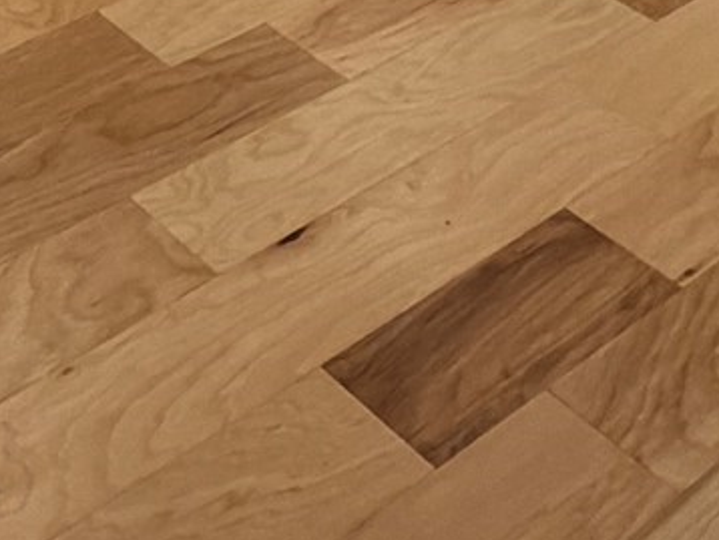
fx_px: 1663
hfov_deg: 21.0
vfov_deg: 13.2
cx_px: -327
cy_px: -797
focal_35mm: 80
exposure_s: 1/60
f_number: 2.2
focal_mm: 2.22
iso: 200
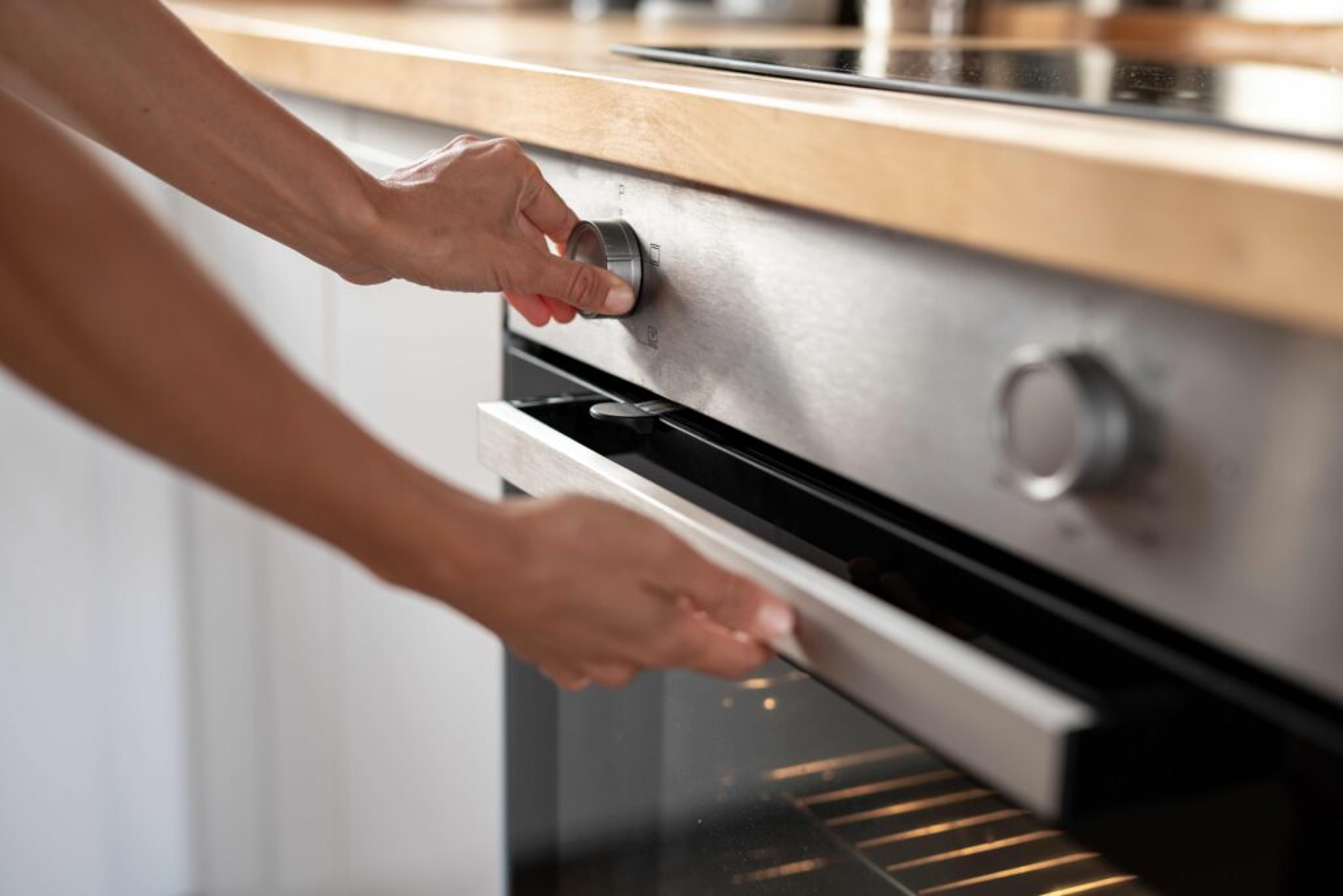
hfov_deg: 39.6
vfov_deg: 27.0
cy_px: 448
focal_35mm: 50
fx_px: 1865
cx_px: 672
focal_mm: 50
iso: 200
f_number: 2.2
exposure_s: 1/100
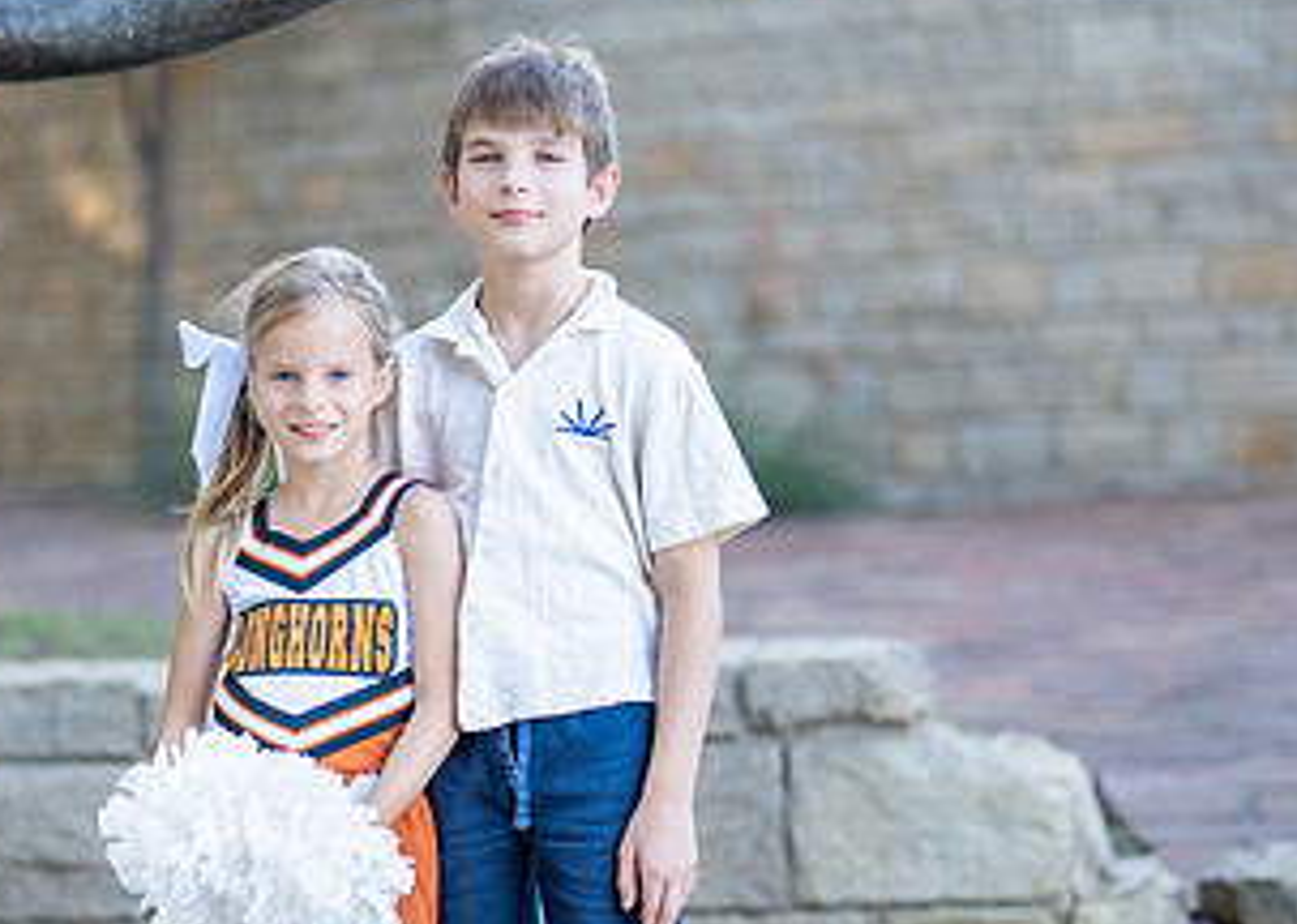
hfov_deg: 17.8
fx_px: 4123
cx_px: 449
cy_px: 647
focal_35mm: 112
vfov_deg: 12.8
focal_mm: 50
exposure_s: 1/1250
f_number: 1.2
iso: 250
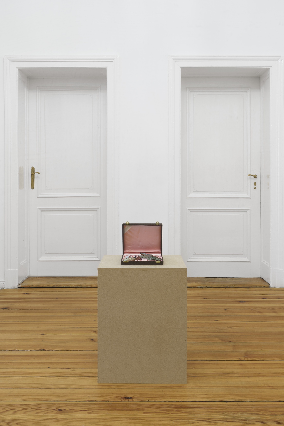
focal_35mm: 34
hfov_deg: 38.4
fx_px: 408
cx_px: 142
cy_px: 213
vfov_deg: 55.1
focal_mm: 34.5
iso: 100
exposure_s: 20
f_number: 22
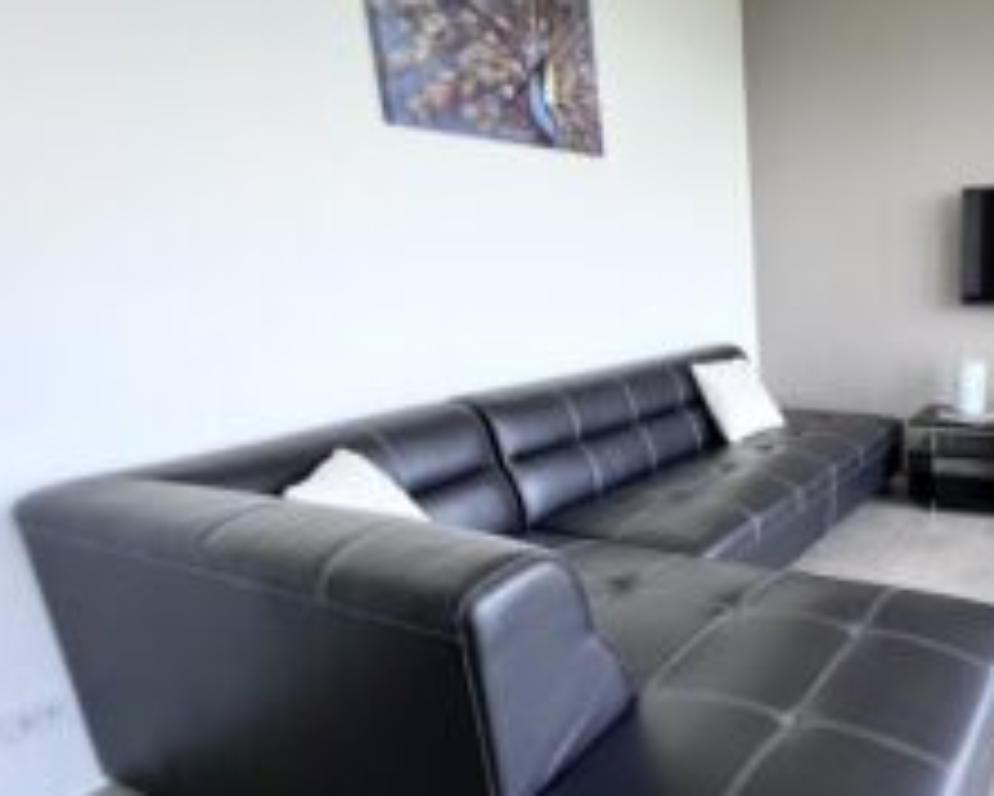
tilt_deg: -14.7
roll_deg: +0.8
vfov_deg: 60.8
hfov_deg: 62.4
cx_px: 873
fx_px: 677
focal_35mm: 23
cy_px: 441
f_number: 1.8
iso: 160
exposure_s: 1/121
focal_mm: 1.57
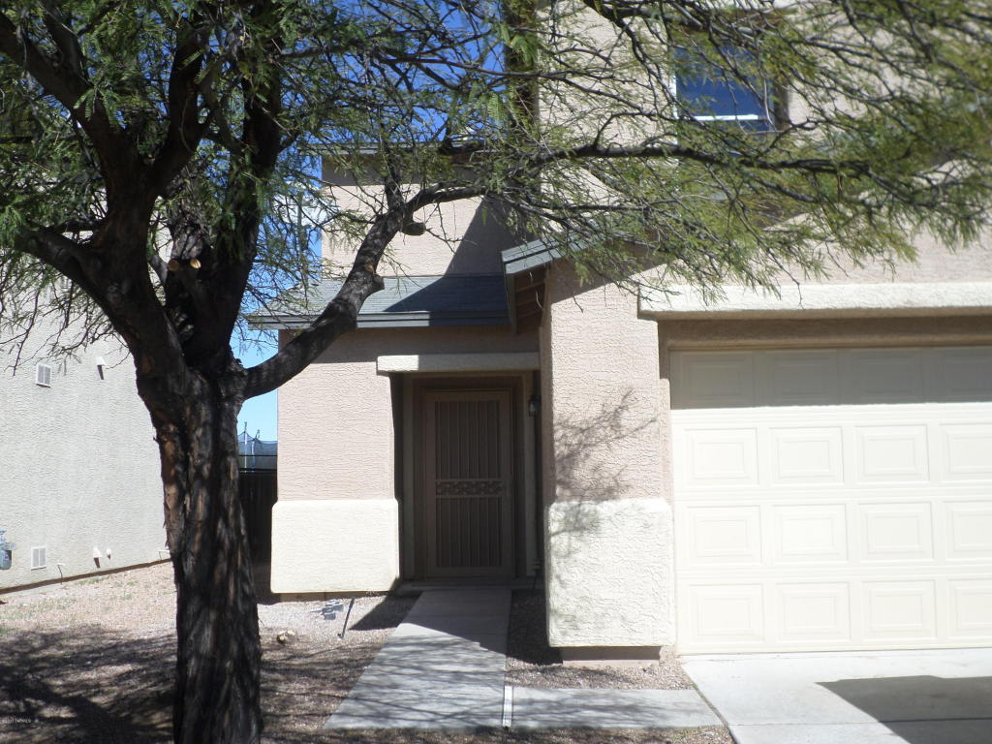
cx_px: 496
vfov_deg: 39.7
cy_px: 372
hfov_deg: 51.4
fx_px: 1032
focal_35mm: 36
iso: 80
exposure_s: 1/1000
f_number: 3
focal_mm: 6.5
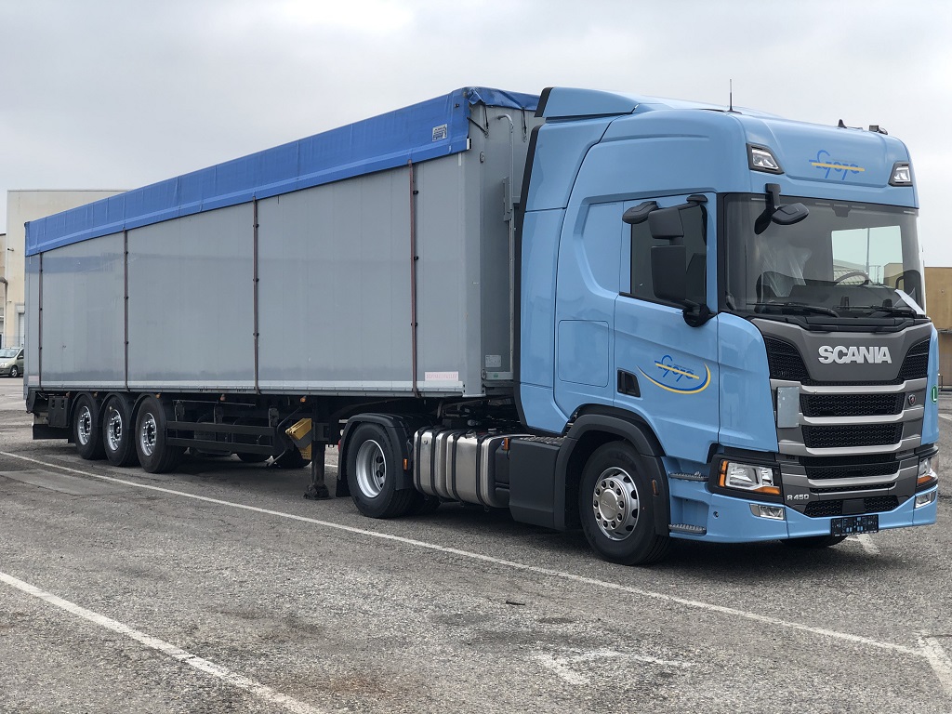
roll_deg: -0.1
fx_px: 1430
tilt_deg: +0.7
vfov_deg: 28.0
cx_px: 476
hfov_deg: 36.8
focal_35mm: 52
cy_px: 357
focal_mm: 6
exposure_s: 1/226
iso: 16
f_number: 2.4
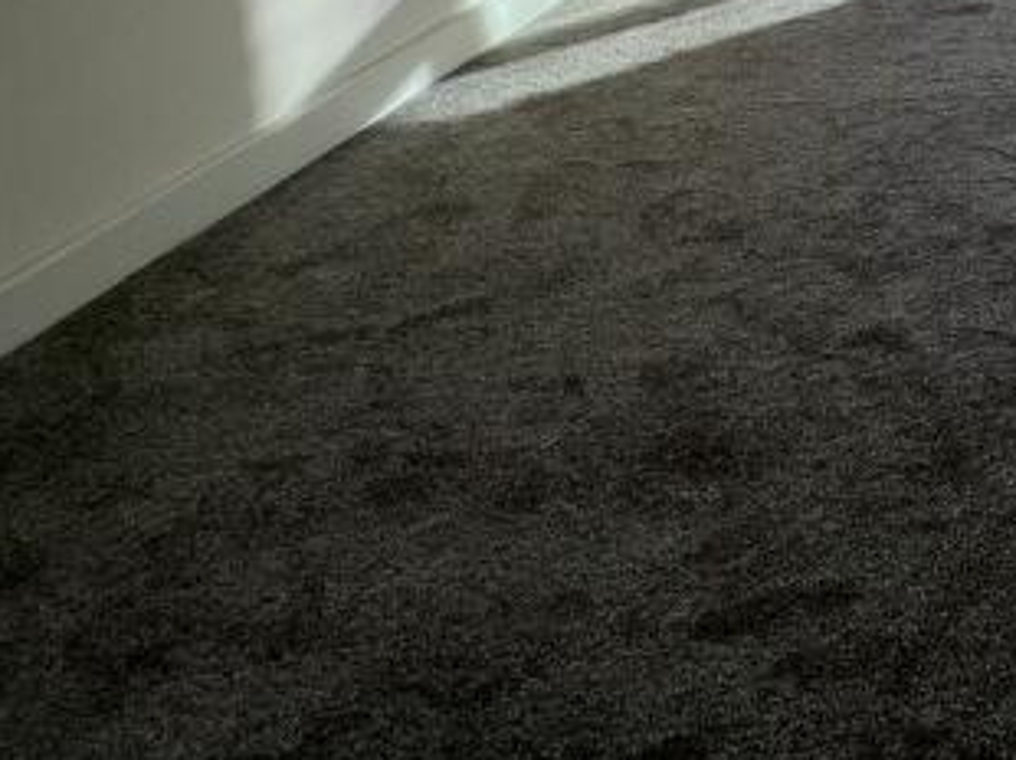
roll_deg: +1.3
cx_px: 1455
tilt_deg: -3.6
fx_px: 1261
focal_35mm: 43
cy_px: -462
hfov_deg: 29.9
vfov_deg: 24.0
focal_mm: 1.57
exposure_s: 1/240
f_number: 1.8
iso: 32
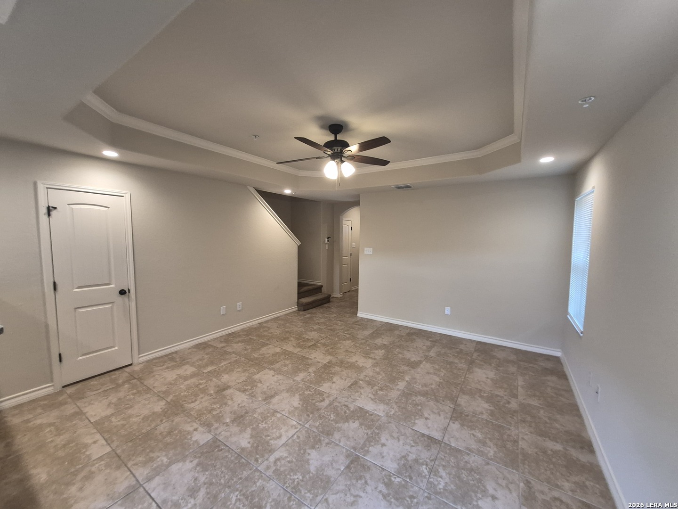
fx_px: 255
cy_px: 254
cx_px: 339
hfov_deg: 106.2
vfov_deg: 89.9
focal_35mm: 13
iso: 250
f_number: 2.2
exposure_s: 1/60
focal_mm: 1.74
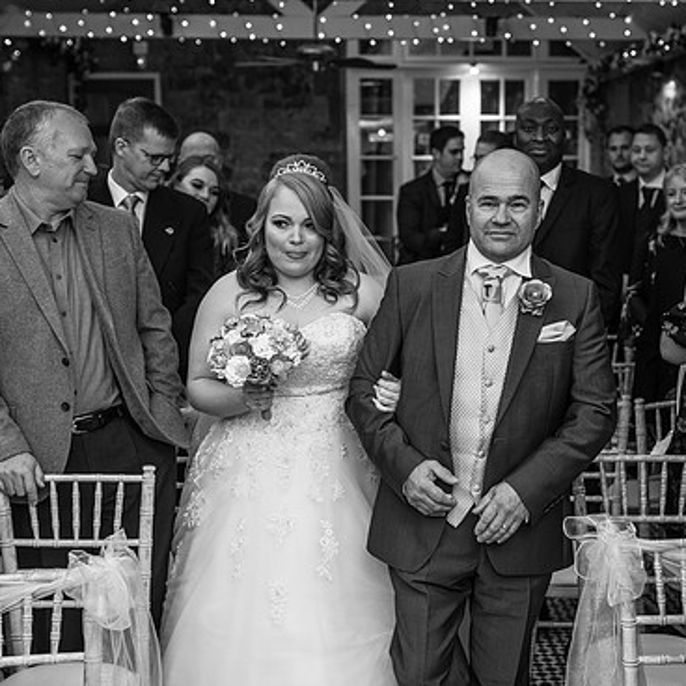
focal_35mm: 52
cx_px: 427
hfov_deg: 32.6
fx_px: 1166
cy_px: 334
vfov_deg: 32.8
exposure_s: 1/125
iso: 400
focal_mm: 35
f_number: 2.5
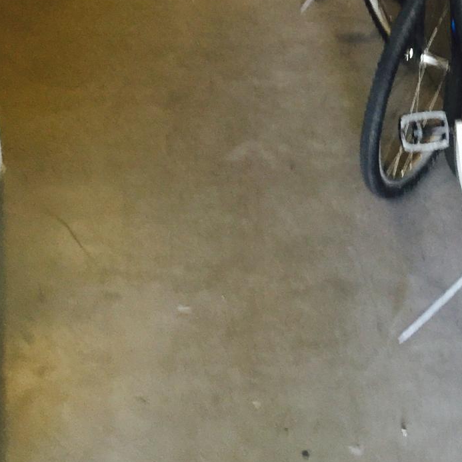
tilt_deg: -13.9
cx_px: 423
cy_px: -58
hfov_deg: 22.7
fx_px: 1117
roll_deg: +1.7
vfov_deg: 22.0
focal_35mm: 74
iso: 125
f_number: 2.2
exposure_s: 1/8
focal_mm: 4.15
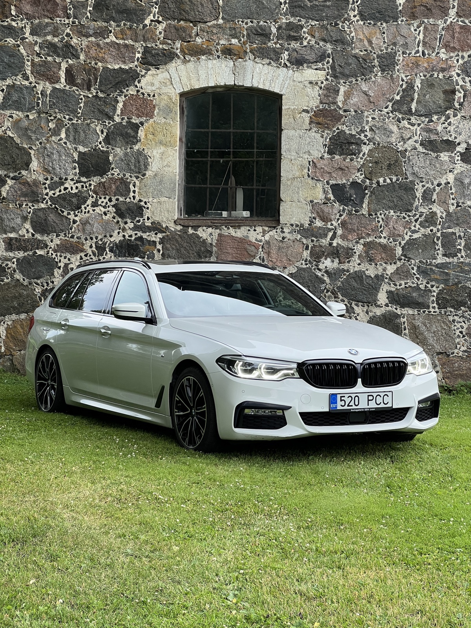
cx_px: 236
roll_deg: -0.4
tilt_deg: -0.7
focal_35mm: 77
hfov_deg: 19.1
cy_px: 314
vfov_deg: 25.3
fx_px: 1397
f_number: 2.8
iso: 100
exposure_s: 1/99
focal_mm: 9
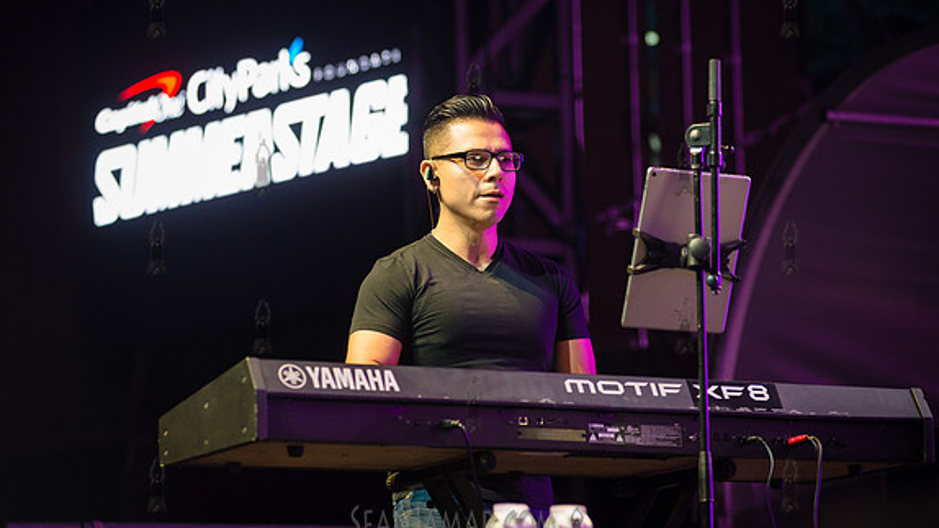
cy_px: 246
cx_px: 473
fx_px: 3162
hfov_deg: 16.9
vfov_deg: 9.6
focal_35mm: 127
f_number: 4
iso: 2500
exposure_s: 1/400
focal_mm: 120
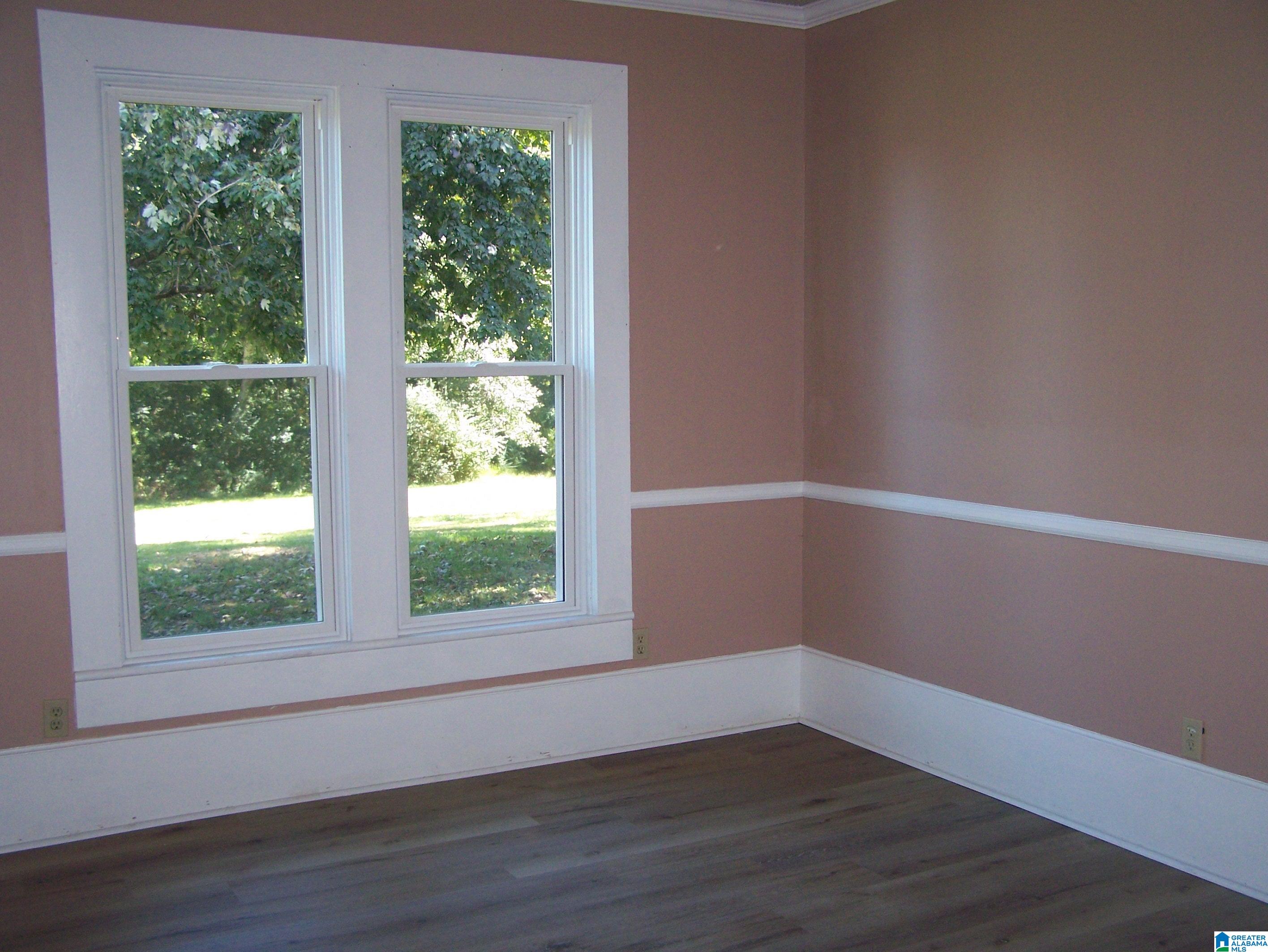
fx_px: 1393
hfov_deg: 48.9
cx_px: 634
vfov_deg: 37.8
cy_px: 476
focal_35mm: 38
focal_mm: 6.3
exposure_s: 1/60
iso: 160
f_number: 2.8
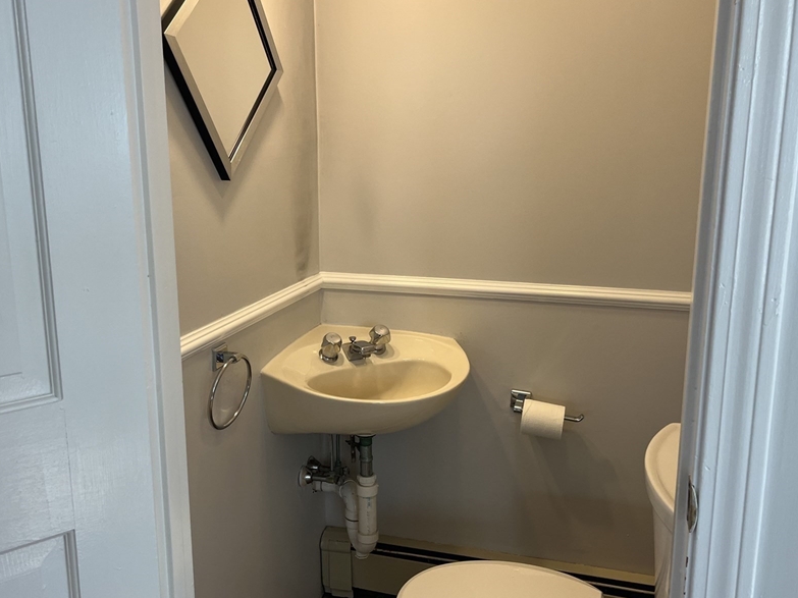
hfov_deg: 53.9
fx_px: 784
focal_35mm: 34
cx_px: 362
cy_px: 295
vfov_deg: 41.8
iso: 64
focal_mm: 5.1
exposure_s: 1/120
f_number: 1.6
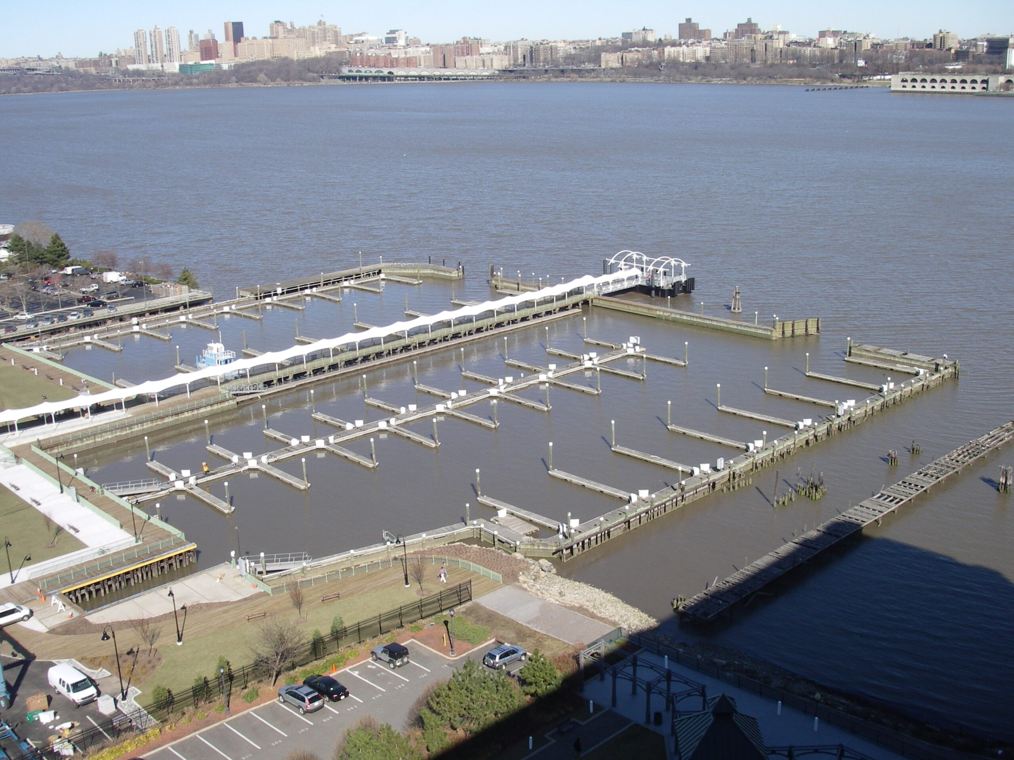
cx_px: 507
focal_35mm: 38
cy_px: 380
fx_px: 1113
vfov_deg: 37.7
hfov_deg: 49.0
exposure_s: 1/200
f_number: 6.6
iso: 80
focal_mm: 6.3
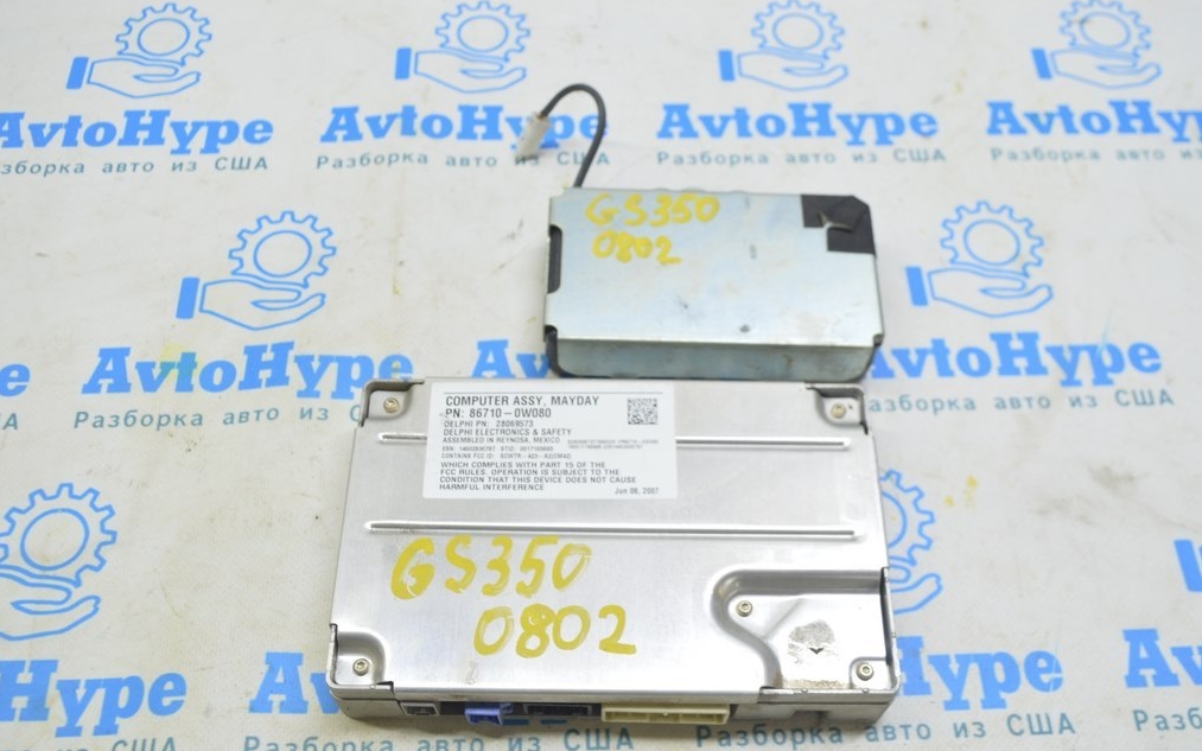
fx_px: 1163
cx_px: 597
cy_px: 398
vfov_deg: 35.8
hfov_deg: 54.6
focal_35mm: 36
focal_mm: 23
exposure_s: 1/20
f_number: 5.6
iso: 400
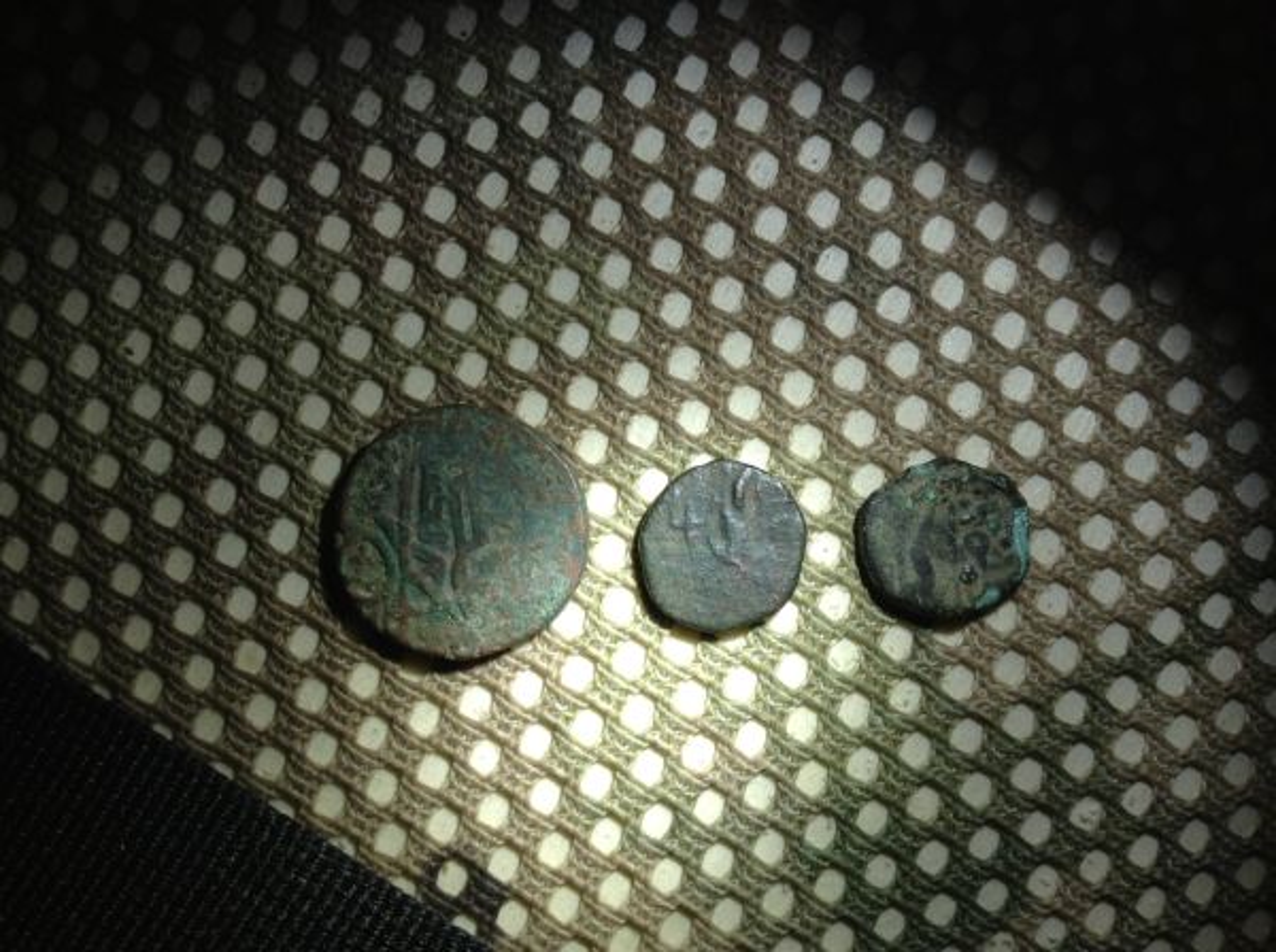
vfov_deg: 42.8
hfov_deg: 55.4
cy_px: 476
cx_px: 638
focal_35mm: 33
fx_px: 1214
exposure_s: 1/296
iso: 32
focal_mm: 3.3
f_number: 2.4
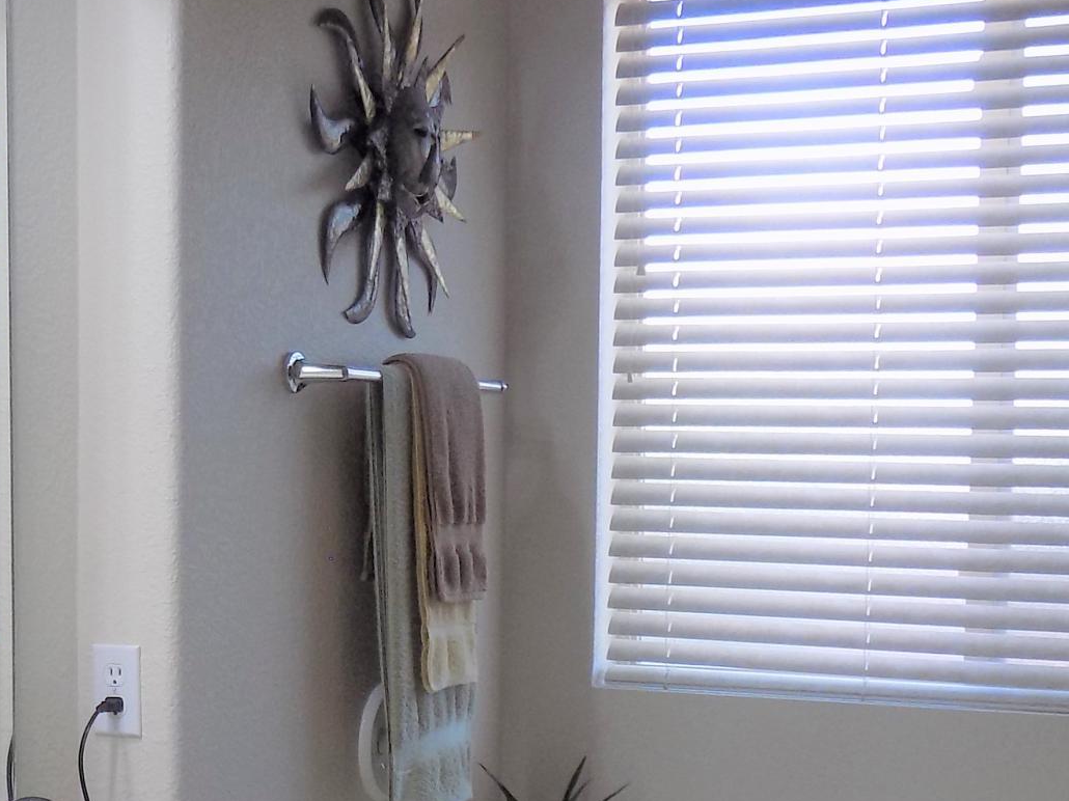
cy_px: 654
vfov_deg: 21.6
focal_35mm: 67
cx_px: 135
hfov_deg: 28.0
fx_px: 2069
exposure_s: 1/40
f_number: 3.1
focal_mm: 4
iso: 80
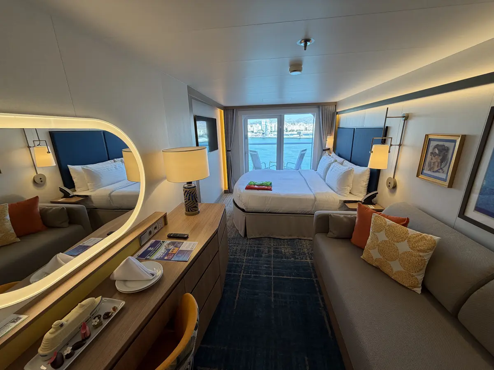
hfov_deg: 102.1
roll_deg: +1.3
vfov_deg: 85.7
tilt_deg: -15.5
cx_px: 247
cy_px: 185
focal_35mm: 14
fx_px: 200
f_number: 2.2
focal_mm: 2.22
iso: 160
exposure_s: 1/121
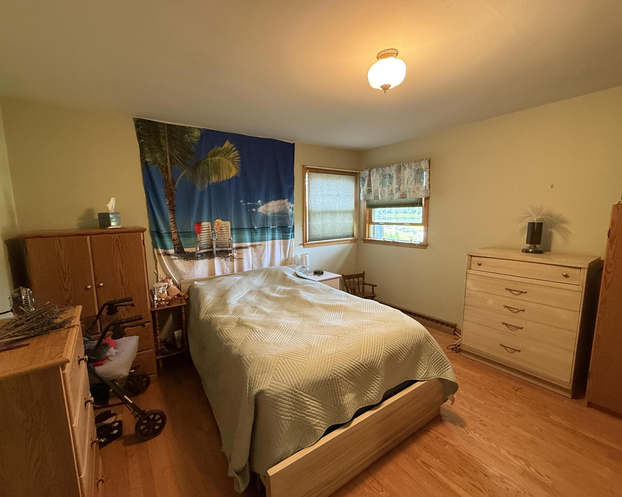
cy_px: 249
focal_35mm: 15
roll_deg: +0.7
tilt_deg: -7.9
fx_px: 276
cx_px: 295
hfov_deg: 96.7
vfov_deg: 84.0
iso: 500
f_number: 2.2
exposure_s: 1/60
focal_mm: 2.22
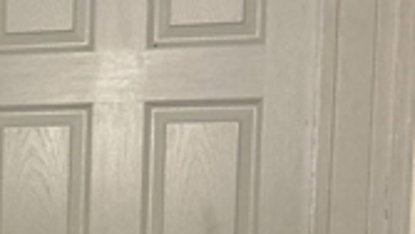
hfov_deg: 15.3
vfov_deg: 9.1
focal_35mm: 130
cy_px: 361
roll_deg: -0.9
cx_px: -199
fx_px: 1431
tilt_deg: -5.5
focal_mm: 5.7
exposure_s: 1/60
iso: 200
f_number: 1.5
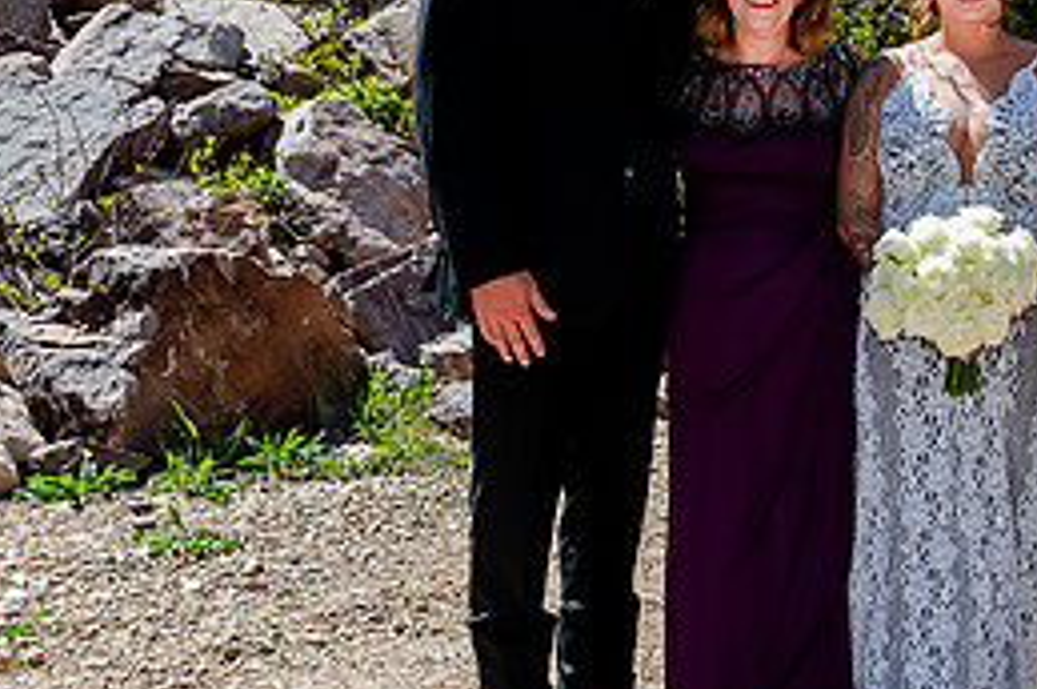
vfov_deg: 15.4
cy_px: 104
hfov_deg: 22.5
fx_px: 2532
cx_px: 952
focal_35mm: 88
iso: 250
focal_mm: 29
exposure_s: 1/320
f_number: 7.1
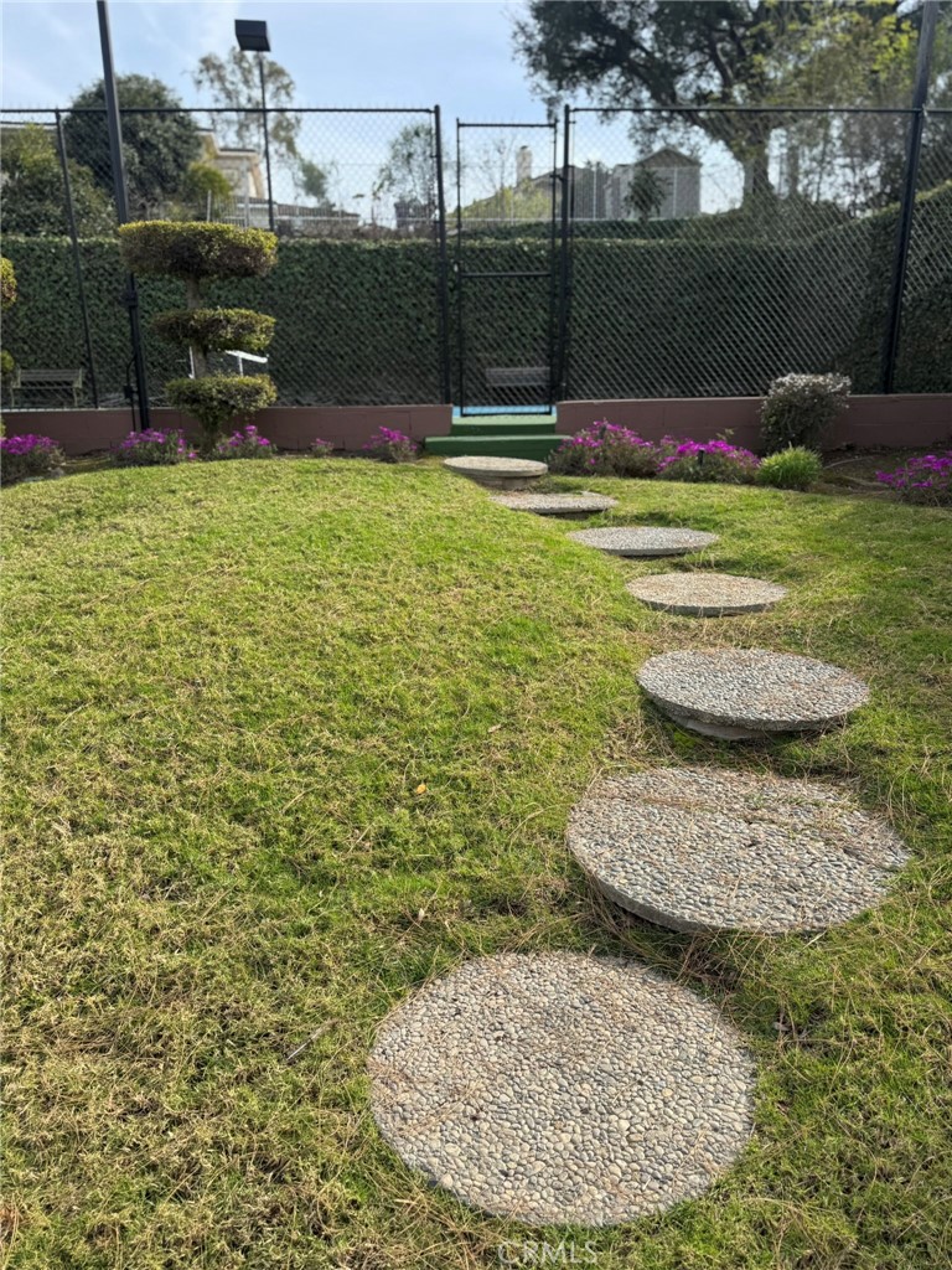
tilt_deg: -16.2
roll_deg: +1.0
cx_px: 476
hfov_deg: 56.8
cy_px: 635
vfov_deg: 71.6
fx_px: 880
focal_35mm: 24
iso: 80
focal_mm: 6.76
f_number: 1.78
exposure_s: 1/1488
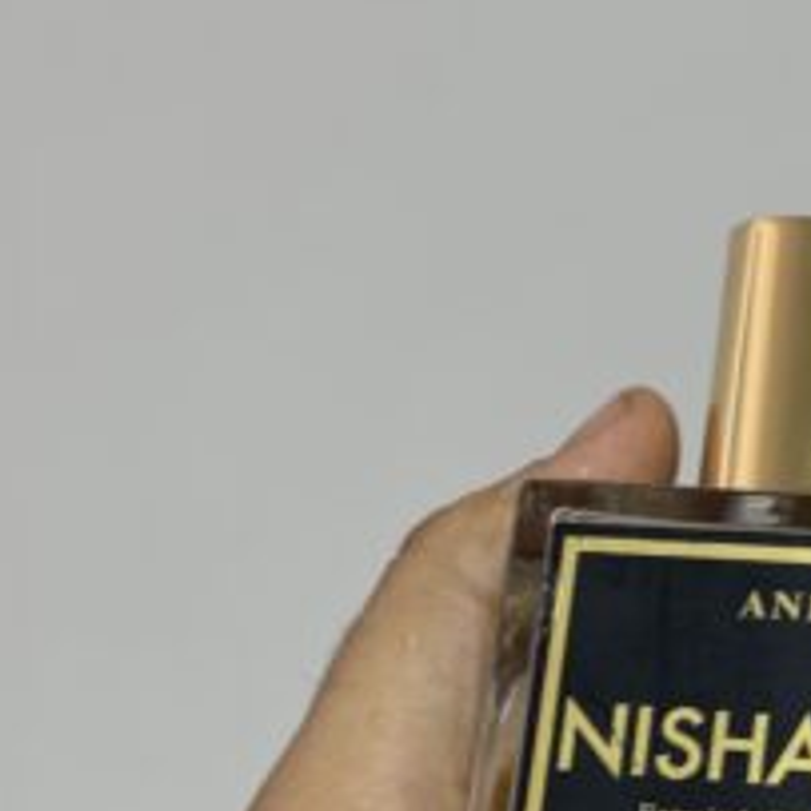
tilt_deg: -14.8
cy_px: 717
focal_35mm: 120
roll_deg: -3.5
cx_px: 711
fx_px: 3181
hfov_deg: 14.4
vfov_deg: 14.4
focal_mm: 6.76
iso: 64
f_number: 1.78
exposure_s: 1/50
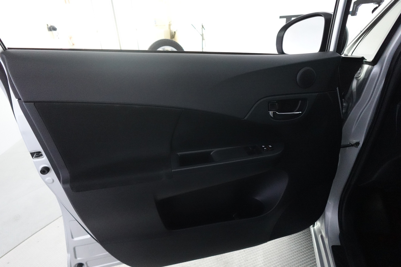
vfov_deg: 61.9
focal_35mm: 20
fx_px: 223
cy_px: 134
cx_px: 200
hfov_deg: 84.0
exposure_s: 1/250
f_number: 2
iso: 3200
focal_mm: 7.6
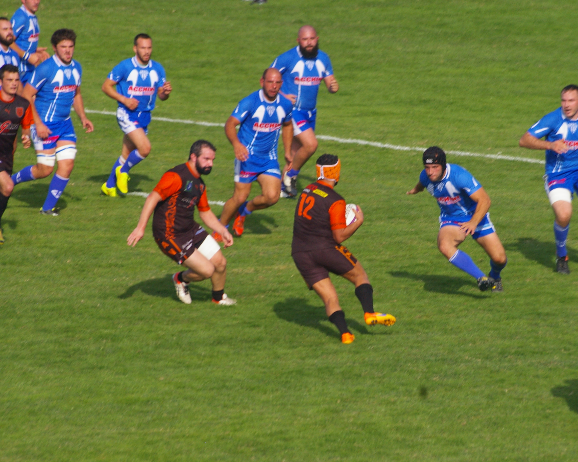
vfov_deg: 3.3
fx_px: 8056
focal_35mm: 471
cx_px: 352
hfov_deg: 4.1
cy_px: 225
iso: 400
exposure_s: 1/750
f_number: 8
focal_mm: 260
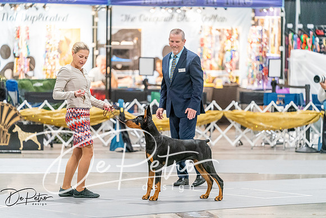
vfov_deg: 6.9
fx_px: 1811
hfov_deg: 10.3
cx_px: 163
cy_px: 109
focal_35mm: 200
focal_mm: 200
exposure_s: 1/250
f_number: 2.8
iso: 6400
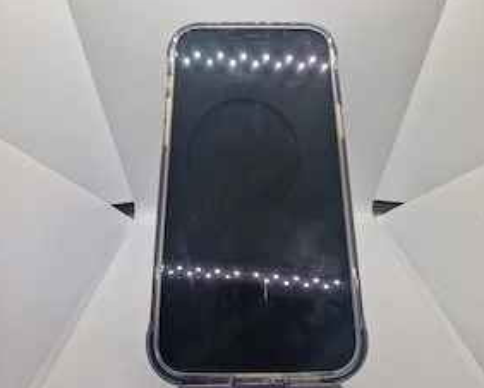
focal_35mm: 18
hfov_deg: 86.3
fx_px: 258
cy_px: 225
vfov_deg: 73.4
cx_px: 252
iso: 50
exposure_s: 1/156
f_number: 2.2
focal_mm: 2.2
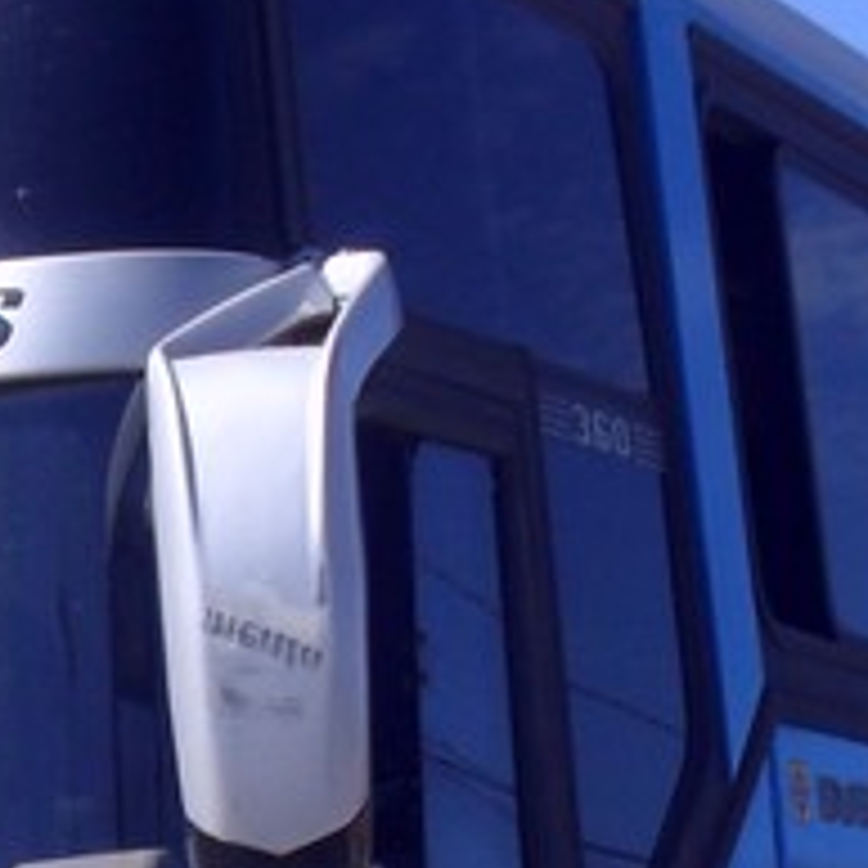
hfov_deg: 10.6
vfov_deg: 10.3
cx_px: 225
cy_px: 1336
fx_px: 4653
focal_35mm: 164
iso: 100
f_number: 8.4
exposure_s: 1/180
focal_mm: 6.3
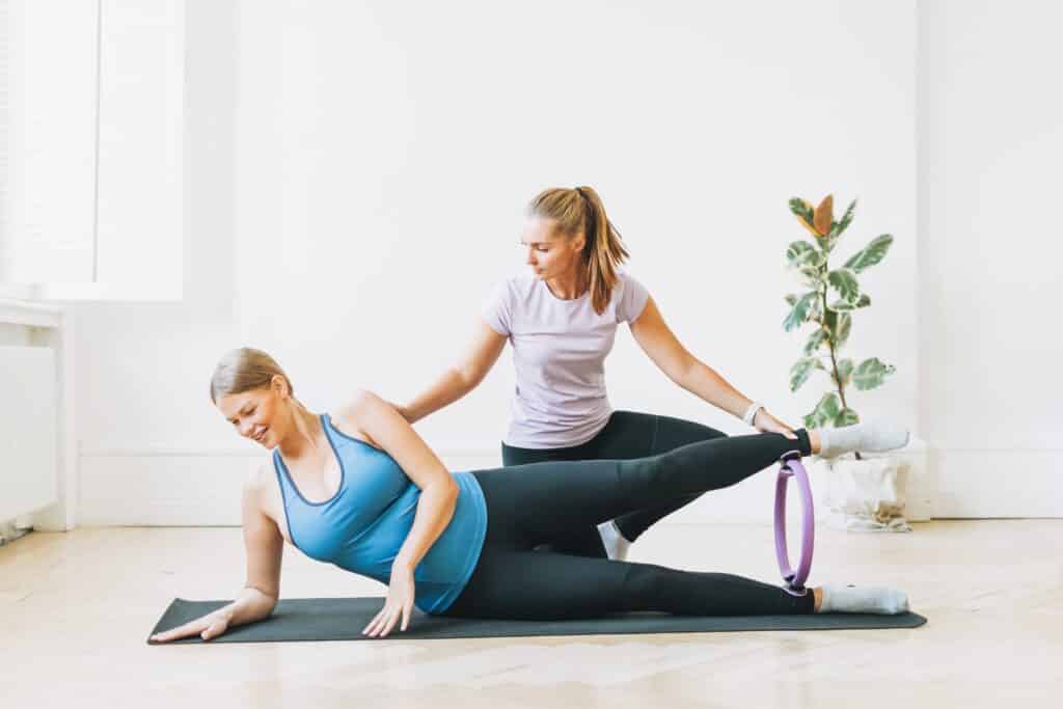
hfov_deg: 39.6
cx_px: 532
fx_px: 1476
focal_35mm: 50
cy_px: 354
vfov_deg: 27.0
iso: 125
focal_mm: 50
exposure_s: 1/125
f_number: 2.2
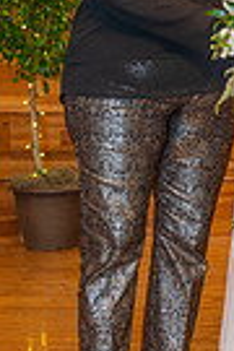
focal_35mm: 103
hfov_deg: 12.9
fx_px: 1004
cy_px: 114
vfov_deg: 19.8
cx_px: 303
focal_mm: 31
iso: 800
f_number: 3.5
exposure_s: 1/160
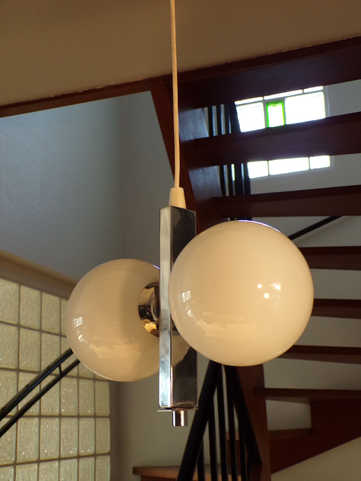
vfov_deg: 38.9
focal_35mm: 49
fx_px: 681
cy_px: 240
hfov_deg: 29.7
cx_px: 180
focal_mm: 8.7
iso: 200
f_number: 3.5
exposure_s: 1/34
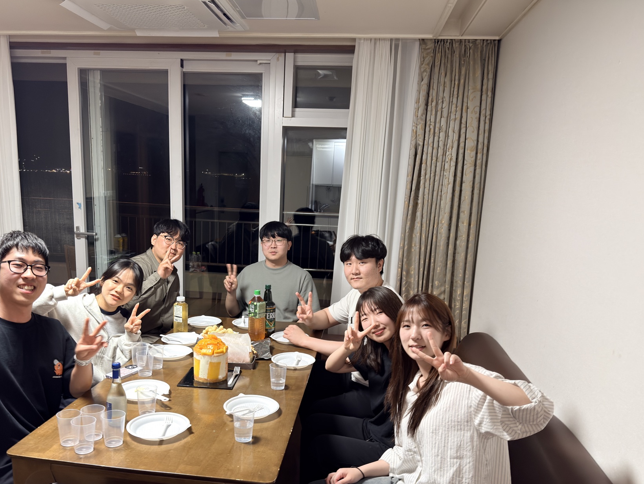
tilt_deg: -12.2
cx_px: 283
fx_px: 558
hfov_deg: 59.8
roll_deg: -2.3
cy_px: 299
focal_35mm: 30
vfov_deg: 46.4
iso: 200
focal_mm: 6.76
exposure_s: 1/40
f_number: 1.78
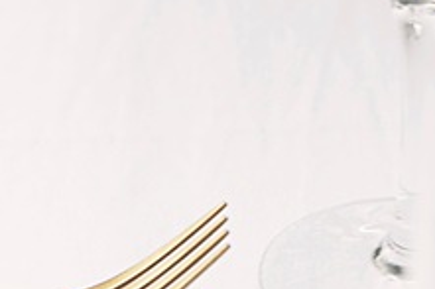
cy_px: -837
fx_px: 5747
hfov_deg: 4.3
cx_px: 606
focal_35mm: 476
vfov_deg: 2.8
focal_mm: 70
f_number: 2.8
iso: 50
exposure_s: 1/160
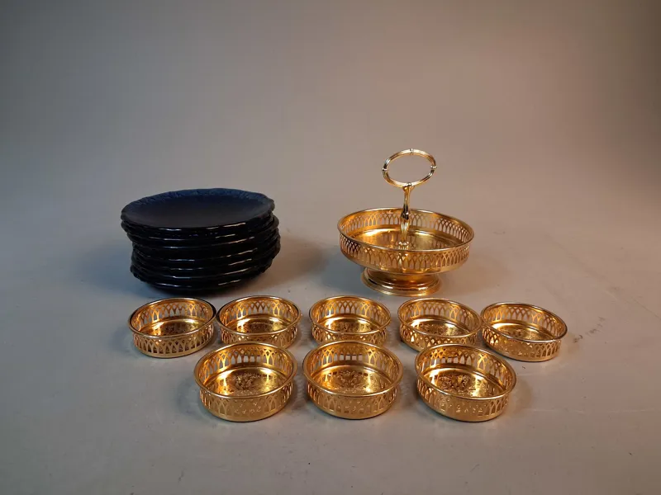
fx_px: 516
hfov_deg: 65.3
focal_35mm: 27
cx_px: 330
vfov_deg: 51.4
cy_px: 248
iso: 250
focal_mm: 4
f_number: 1.8
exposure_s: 1/50
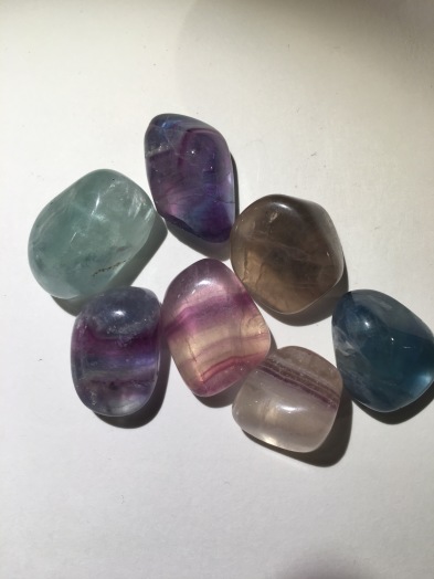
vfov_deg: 61.7
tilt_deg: -77.2
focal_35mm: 29
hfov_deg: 48.2
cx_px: 217
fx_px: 485
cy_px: 290
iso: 32
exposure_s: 1/100
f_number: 2.2
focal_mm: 4.15
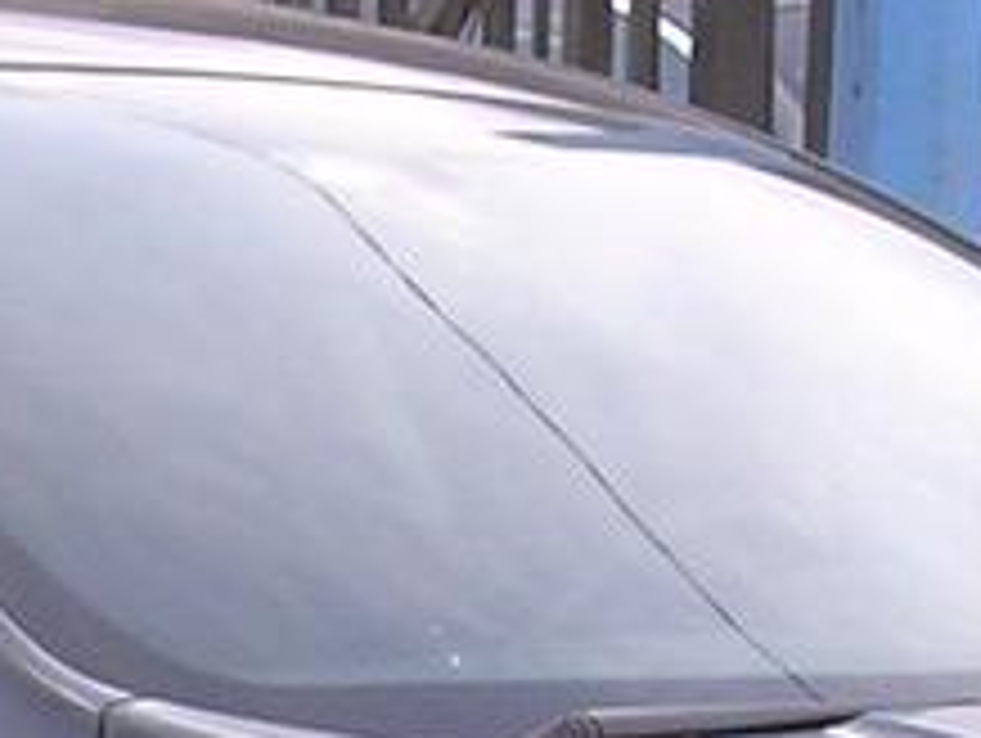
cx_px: 387
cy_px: 1328
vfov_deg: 6.5
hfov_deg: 8.9
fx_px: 6327
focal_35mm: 223
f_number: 2.8
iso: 100
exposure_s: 1/134
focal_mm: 5.8
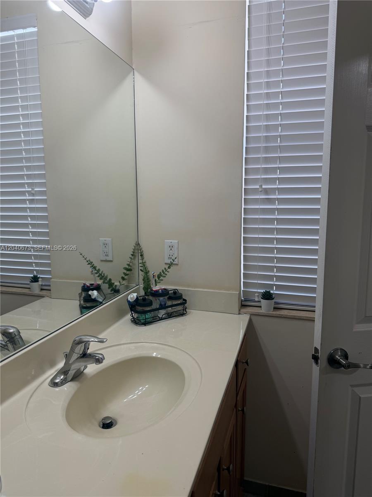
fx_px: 344
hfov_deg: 56.8
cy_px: 248
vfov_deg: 71.6
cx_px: 186
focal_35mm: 24
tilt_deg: -6.2
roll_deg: +0.1
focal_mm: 6.76
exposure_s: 1/120
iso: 80
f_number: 1.78
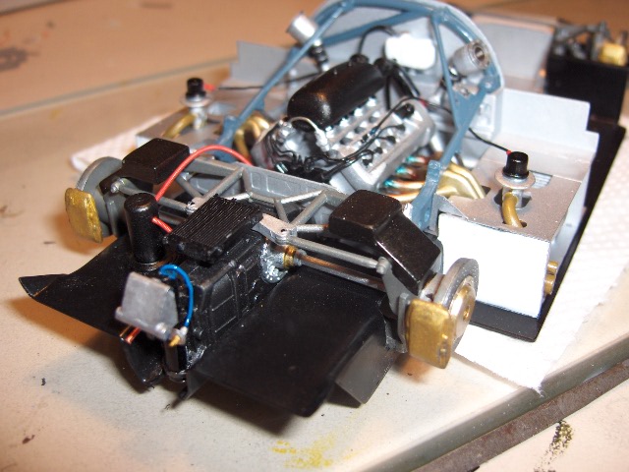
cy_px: 236
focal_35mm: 39
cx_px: 314
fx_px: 709
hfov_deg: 47.9
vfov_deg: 36.8
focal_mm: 8
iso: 100
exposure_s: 1/60
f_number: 4.8
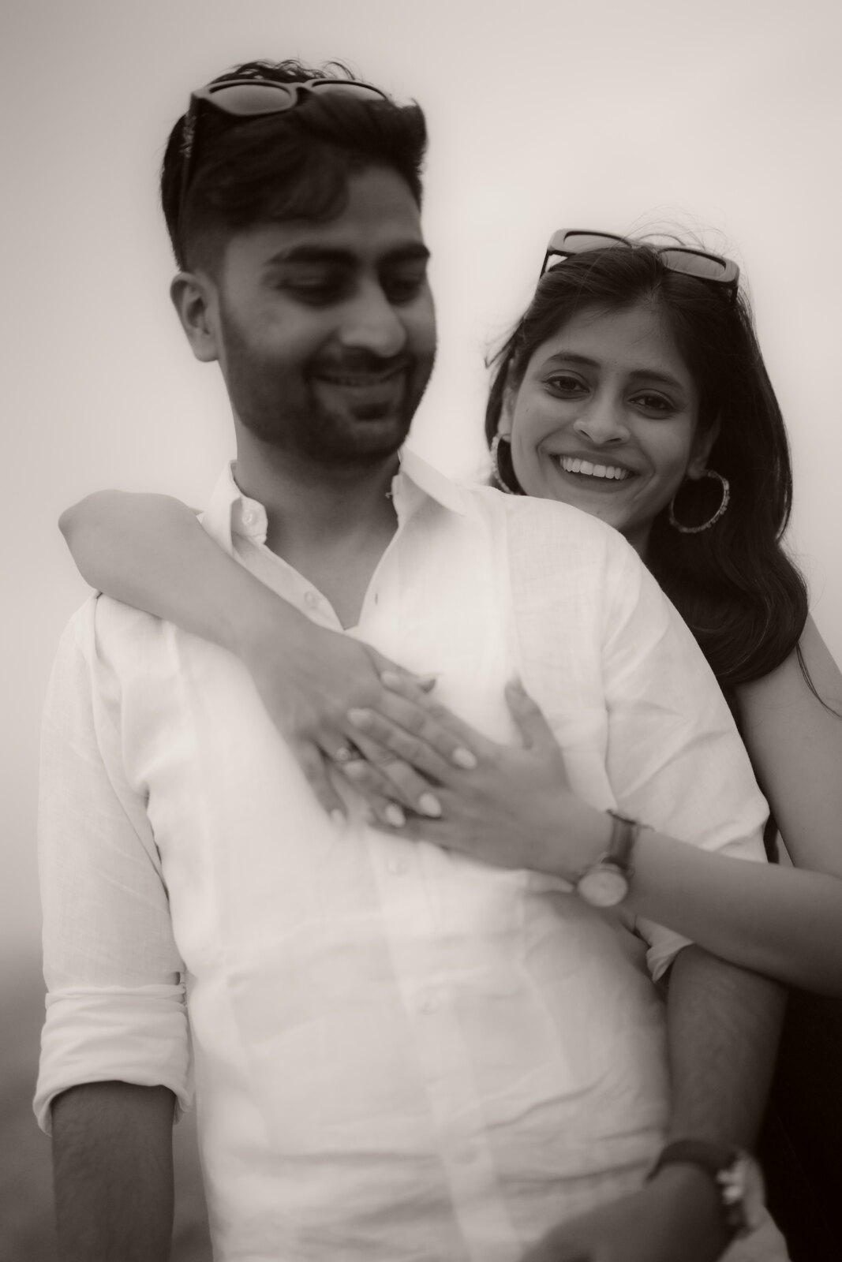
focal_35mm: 50
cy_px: 631
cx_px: 421
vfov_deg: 39.6
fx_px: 1754
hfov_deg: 27.0
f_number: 1.2
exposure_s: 1/320
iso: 2500
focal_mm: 50
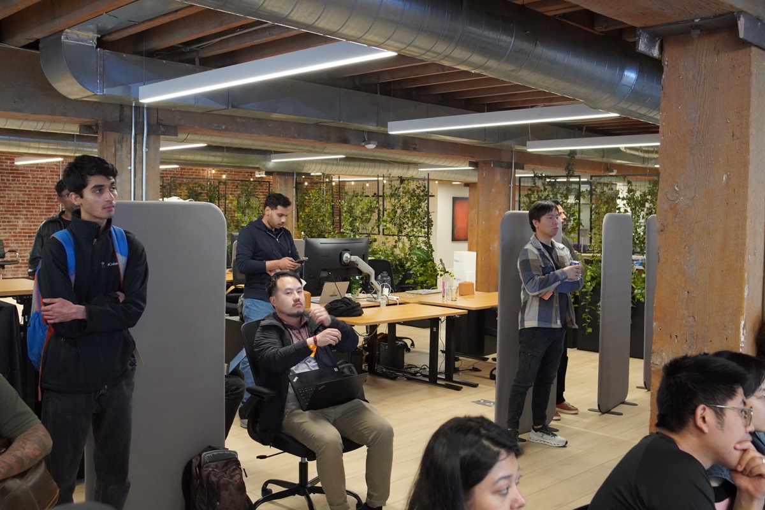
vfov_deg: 38.4
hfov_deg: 55.1
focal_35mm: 34
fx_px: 733
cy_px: 255
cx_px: 382
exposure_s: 1/160
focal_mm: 23
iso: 4000
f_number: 4
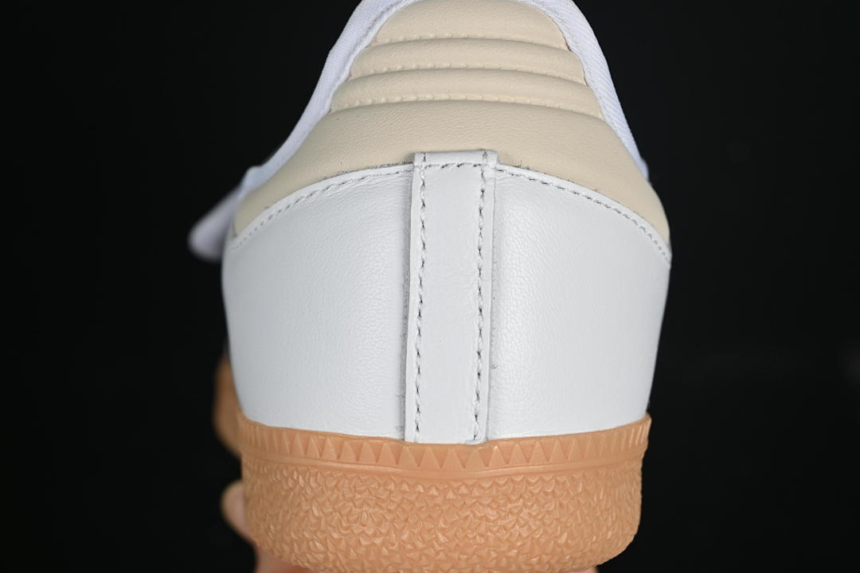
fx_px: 1792
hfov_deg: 27.0
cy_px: 286
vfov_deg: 18.2
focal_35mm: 75
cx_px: 430
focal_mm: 50
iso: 125
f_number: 7.1
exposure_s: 1/80
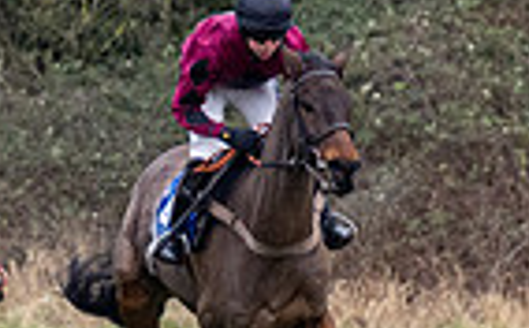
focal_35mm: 1598
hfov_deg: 1.3
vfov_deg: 0.8
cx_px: -46
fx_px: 22984
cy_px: 227
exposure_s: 1/1250
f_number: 4
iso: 800
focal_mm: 200
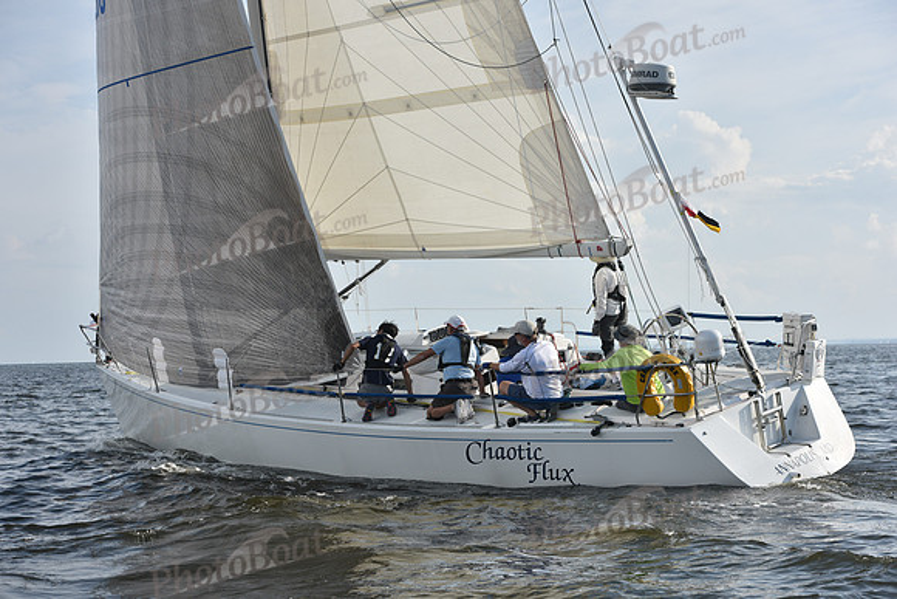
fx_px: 1744
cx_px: 448
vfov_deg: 19.5
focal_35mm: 70
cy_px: 300
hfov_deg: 28.8
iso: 250
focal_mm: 70
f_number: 7.1
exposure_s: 1/1250
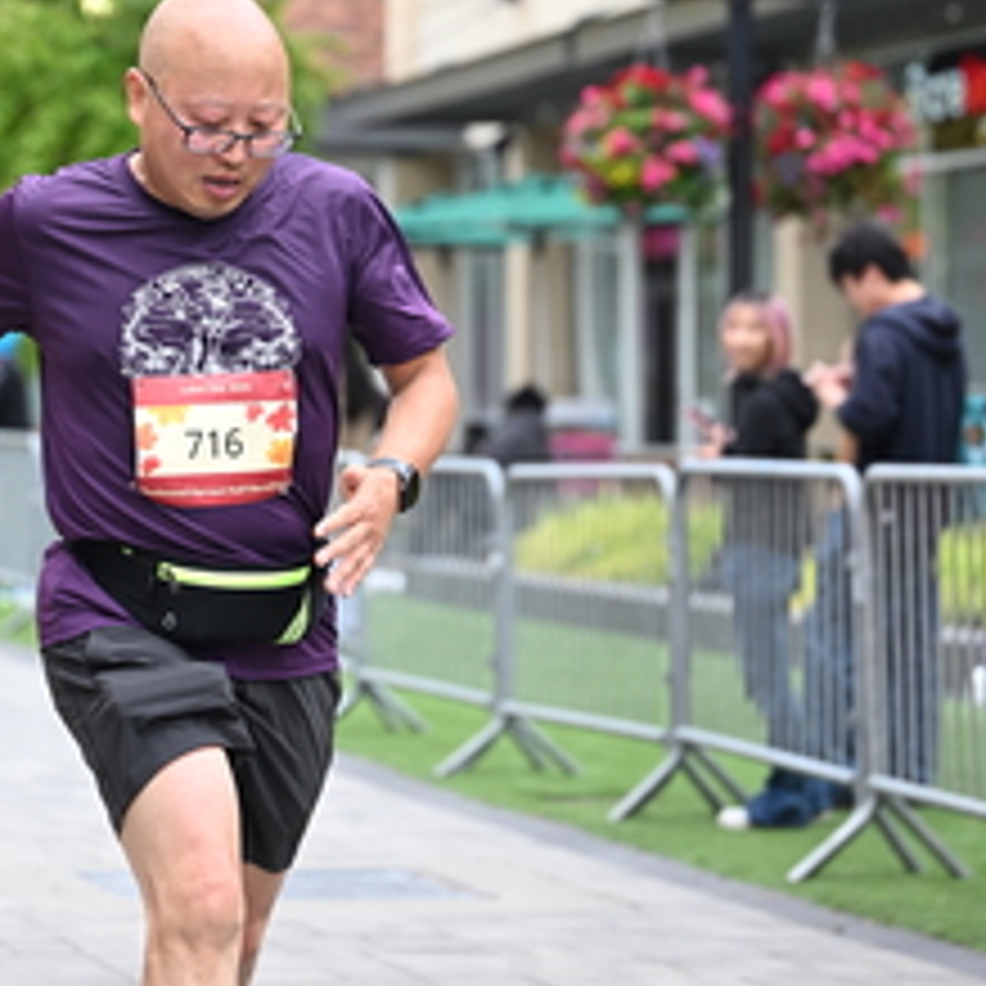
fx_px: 5221
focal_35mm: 162
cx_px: 281
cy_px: 185
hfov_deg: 10.8
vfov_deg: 10.8
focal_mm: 76
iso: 640
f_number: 2.8
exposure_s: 1/1600
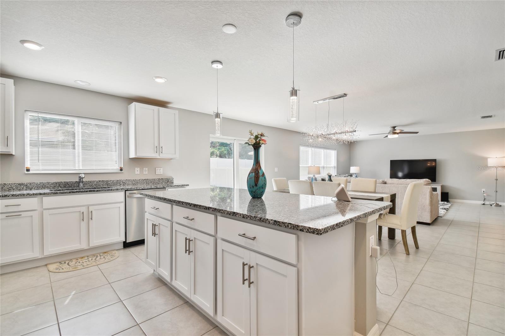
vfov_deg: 77.3
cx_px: 252
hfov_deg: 100.4
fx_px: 210
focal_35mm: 15
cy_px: 168
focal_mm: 10
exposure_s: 1/20
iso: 100
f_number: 8
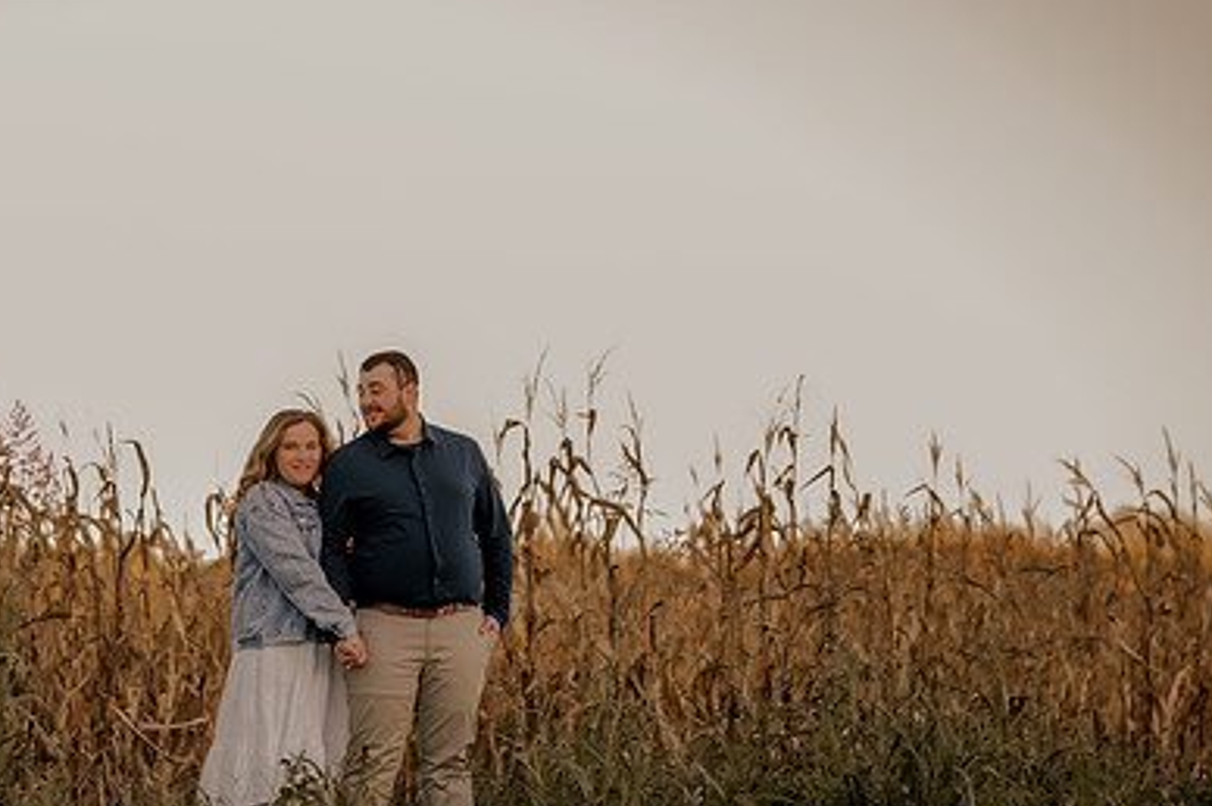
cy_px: 353
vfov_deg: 10.8
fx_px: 4272
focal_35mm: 127
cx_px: 312
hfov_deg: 16.1
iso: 50
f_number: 1.4
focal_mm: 85
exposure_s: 1/320
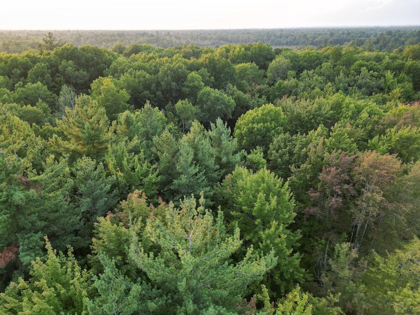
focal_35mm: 24
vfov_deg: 56.8
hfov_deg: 71.6
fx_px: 291
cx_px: 210
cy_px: 158
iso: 100
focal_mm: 6.72
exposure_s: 1/160
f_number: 1.7
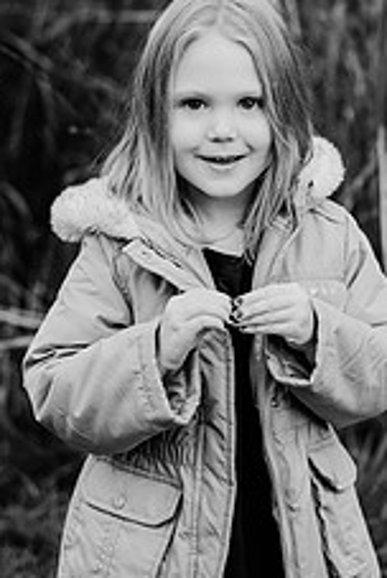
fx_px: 1591
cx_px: 229
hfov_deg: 13.9
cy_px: 201
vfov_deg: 20.5
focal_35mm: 99
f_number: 2.2
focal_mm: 50
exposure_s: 1/800
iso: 320
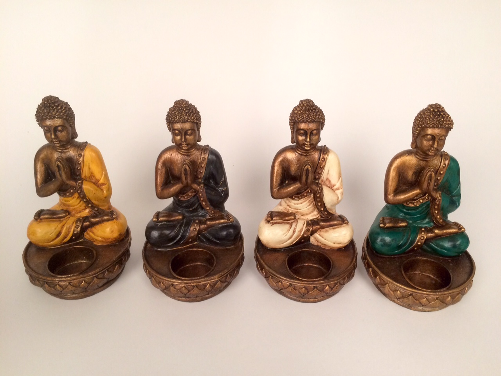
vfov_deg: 48.2
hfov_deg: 61.7
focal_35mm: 29
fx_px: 420
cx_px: 250
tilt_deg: -36.8
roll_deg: +0.1
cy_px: 188
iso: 125
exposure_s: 1/30
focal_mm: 4.15
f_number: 2.2
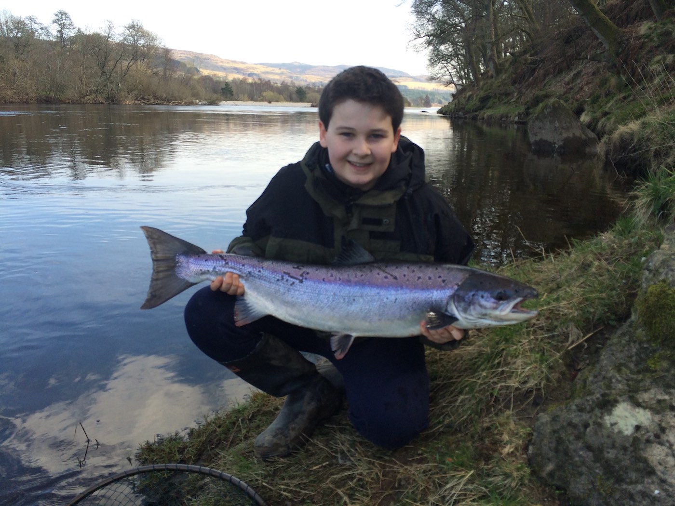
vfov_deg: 48.2
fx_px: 565
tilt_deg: -14.7
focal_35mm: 29
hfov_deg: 61.7
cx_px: 338
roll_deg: -0.2
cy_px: 253
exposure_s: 1/513
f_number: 2.2
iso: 32
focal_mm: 4.15
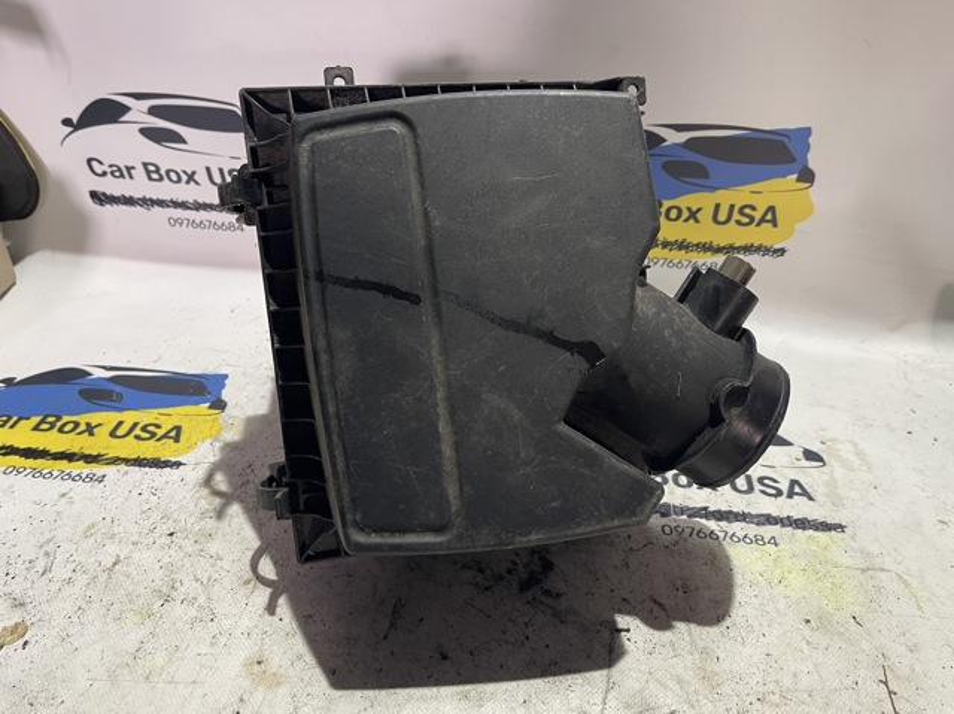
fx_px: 688
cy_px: 357
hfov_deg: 69.4
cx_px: 477
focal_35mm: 25
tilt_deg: -36.4
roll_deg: -1.5
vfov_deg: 54.8
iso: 125
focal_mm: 5.1
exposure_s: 1/50
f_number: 1.6
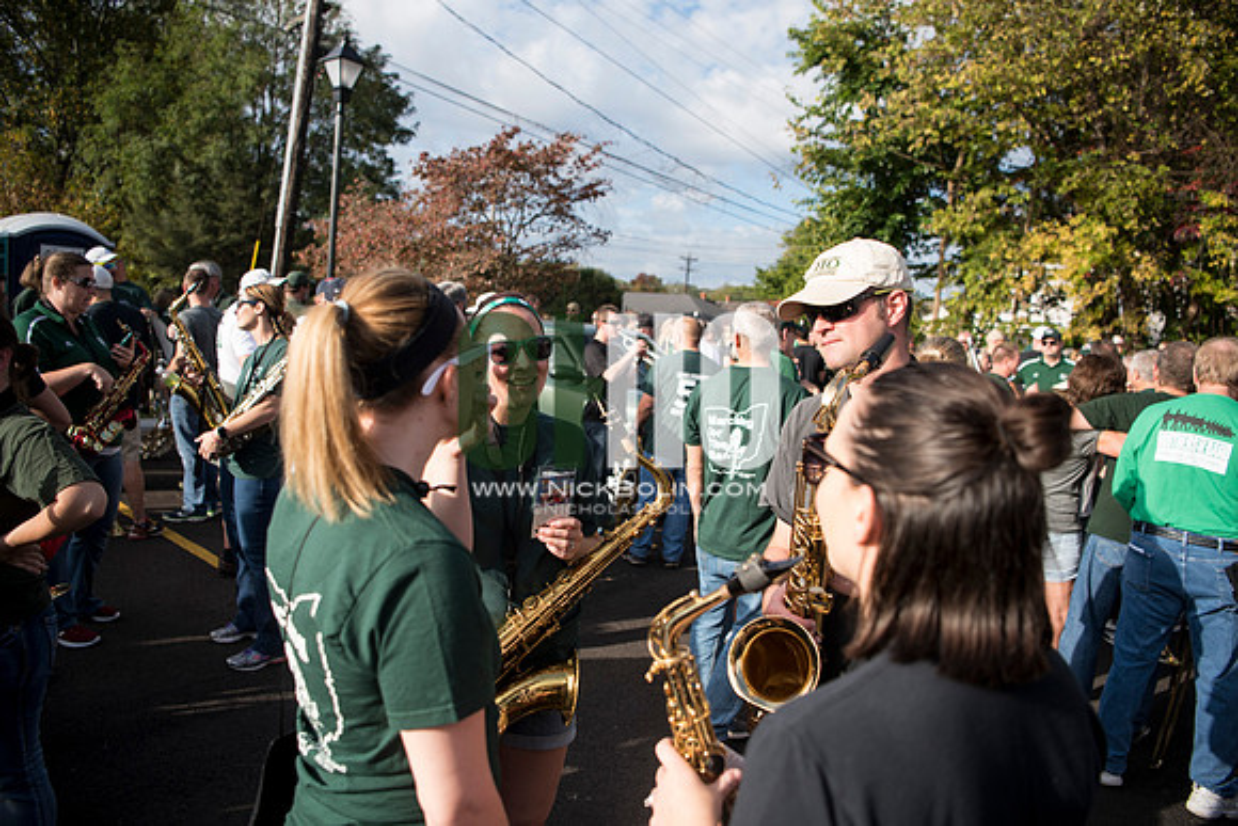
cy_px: 413
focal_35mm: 24
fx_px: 825
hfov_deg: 73.7
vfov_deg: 53.2
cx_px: 619
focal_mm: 24
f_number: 2.8
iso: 250
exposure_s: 1/2000
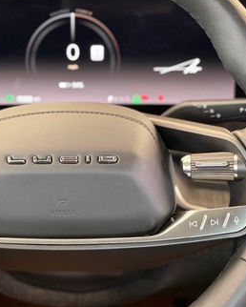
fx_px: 846
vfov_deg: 20.6
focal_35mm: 93
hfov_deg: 16.5
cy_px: 156
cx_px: 77
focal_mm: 6.76
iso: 320
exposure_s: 1/40
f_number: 1.78
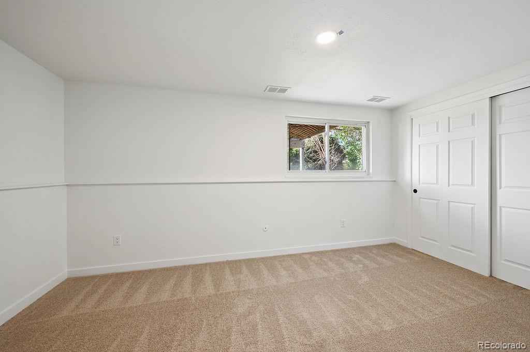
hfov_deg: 104.3
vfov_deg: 81.1
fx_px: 206
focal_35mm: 14
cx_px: 265
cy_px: 176
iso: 200
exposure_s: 1/10
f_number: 10
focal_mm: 14
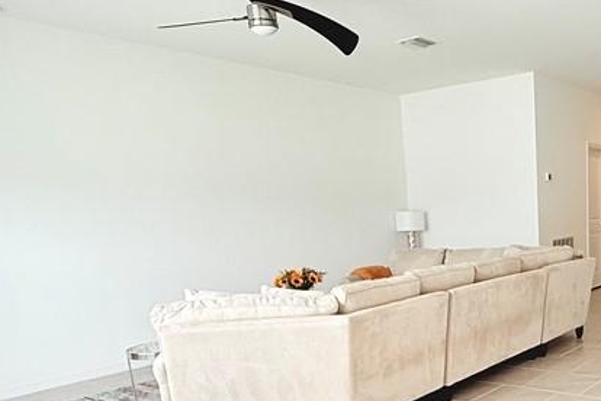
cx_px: 514
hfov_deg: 48.8
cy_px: 336
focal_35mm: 36
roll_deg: +2.1
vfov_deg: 35.4
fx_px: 601
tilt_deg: -11.6
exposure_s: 1/127
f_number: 2.2
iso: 50
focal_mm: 2.22
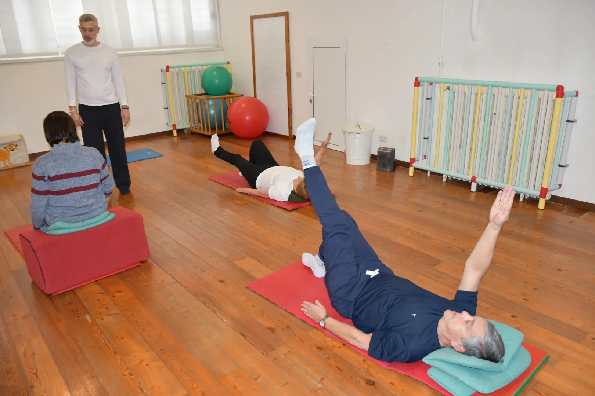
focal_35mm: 27
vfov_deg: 47.9
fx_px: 446
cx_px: 298
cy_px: 198
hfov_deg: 67.4
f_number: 3.5
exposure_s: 1/60
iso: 1250
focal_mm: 18
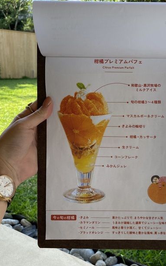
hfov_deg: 33.8
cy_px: 133
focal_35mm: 37
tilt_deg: -15.6
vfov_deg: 52.8
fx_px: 268
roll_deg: -2.2
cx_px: 121
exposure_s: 1/475
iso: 32
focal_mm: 4.25
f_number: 1.8
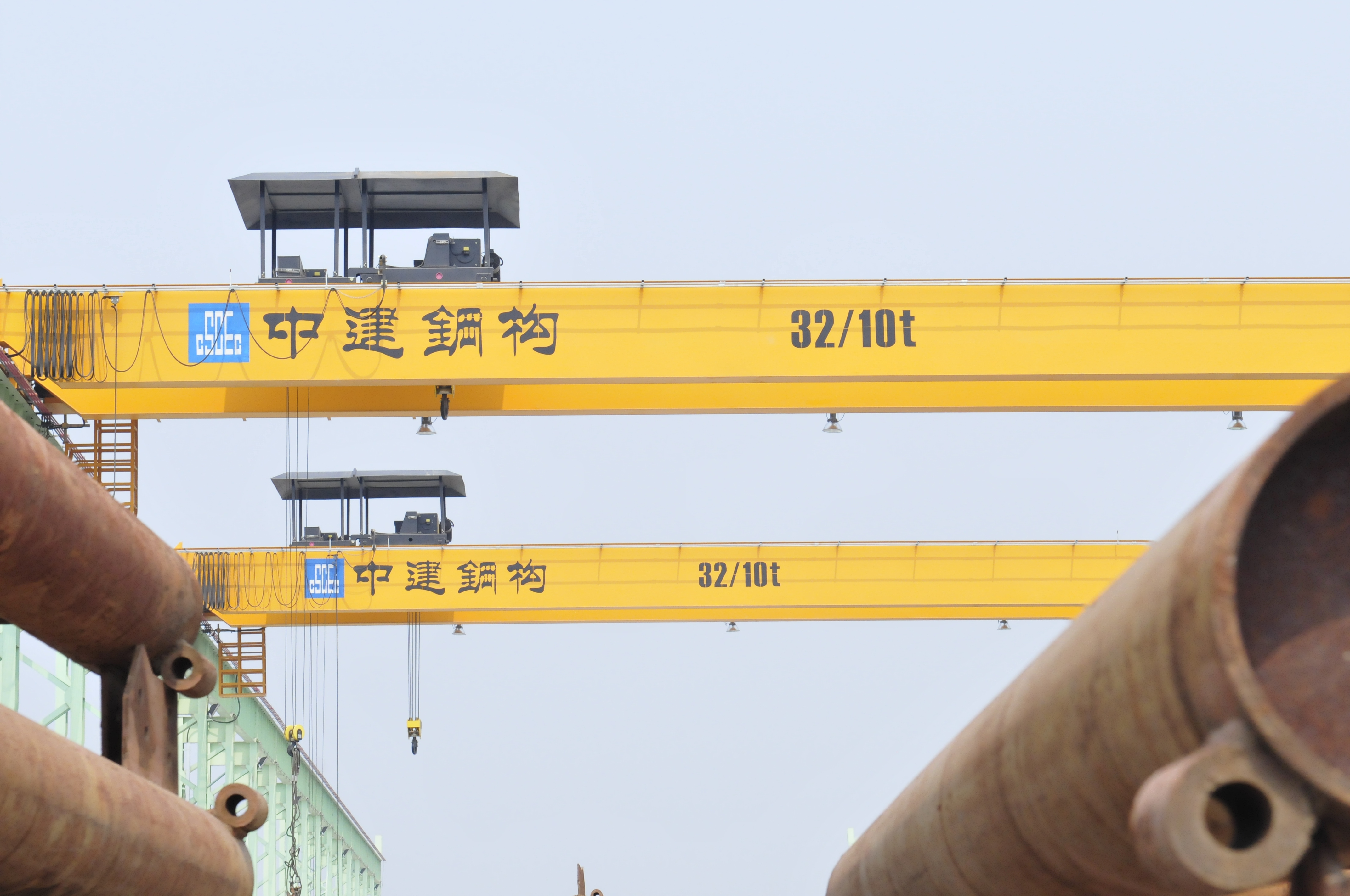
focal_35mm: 105
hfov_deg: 19.5
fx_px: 3933
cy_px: 448
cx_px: 675
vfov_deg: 13.0
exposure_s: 1/640
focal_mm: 70
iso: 1000
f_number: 13
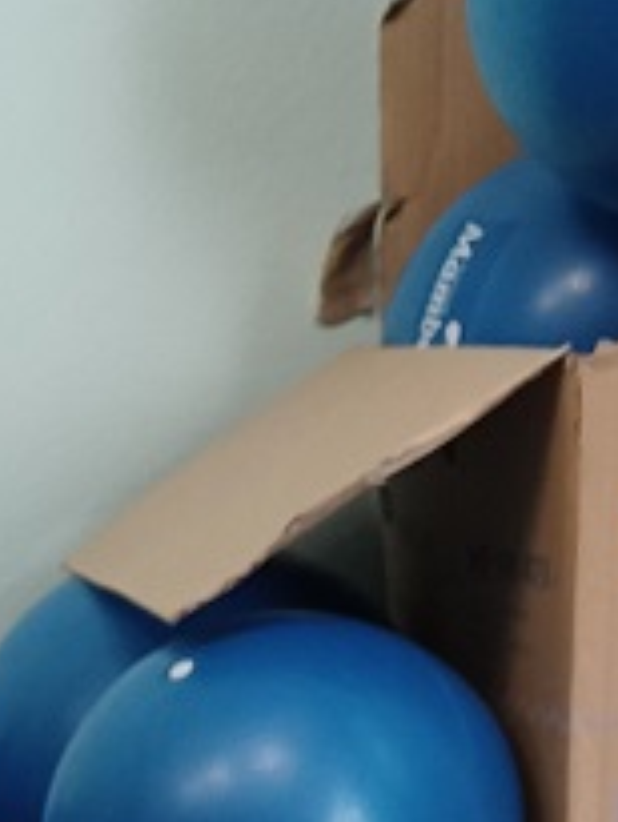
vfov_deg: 15.1
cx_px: -855
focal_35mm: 122
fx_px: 2901
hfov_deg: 10.5
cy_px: 1203
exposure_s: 1/30
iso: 320
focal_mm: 4.6
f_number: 1.8
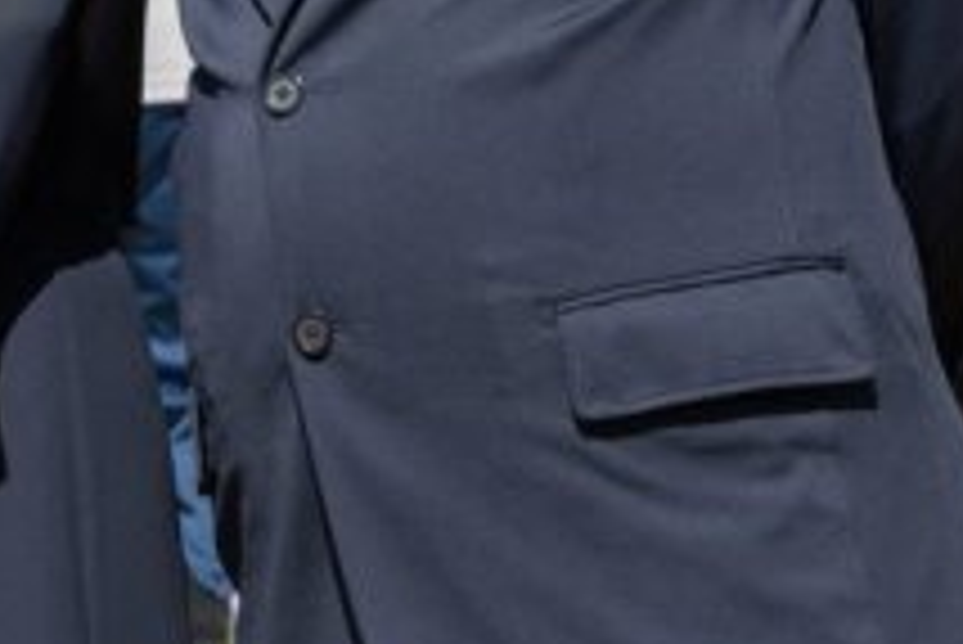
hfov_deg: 6.8
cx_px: -720
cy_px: -236
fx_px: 7977
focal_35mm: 298
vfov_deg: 4.6
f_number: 8
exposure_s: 1/160
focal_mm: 63.7
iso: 100
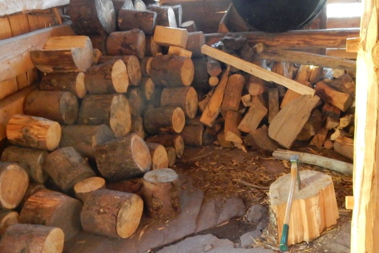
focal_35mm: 37
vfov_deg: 35.9
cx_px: 236
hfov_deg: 51.4
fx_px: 389
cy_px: 126
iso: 800
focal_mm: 4.5
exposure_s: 1/15
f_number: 3.7
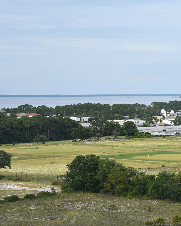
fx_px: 870
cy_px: 112
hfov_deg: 11.8
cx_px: 175
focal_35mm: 130
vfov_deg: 14.8
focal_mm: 85
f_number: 9
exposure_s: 1/320
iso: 200
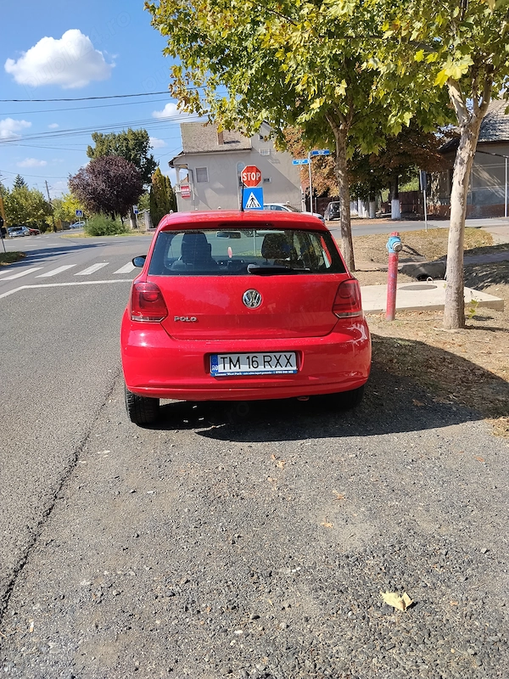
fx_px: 569
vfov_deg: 61.7
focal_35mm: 29
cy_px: 340
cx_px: 254
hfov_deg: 48.2
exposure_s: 1/1282
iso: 50
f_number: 1.8
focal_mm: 3.96
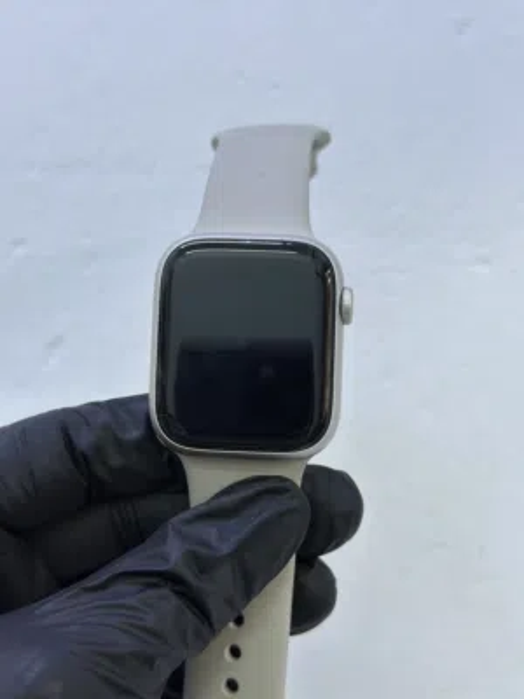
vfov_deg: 39.7
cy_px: 350
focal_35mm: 48
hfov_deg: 30.3
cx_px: 262
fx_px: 969
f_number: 1.78
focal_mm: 6.86
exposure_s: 1/100
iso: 160
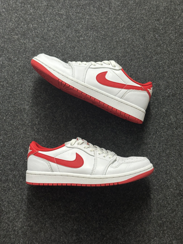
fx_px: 338
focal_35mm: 48
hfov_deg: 30.3
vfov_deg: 39.7
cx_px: 92
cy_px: 122
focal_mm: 6.86
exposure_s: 1/36
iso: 250
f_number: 1.78
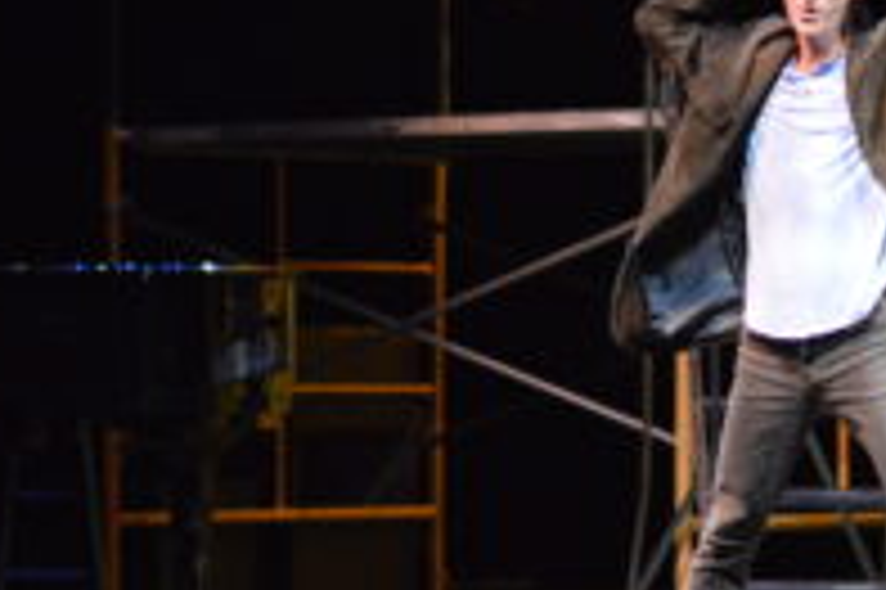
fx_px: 6369
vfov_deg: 5.3
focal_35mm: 259
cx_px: 832
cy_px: 261
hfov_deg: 7.9
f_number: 2
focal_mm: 85
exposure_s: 1/1000
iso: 3200
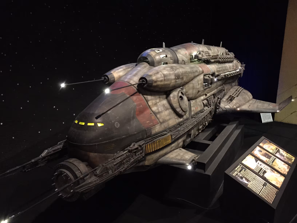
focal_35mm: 29
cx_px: 148
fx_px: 249
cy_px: 112
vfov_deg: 48.2
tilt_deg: -12.1
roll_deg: -0.8
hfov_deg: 61.7
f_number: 2.2
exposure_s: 1/15
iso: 400
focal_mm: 4.15
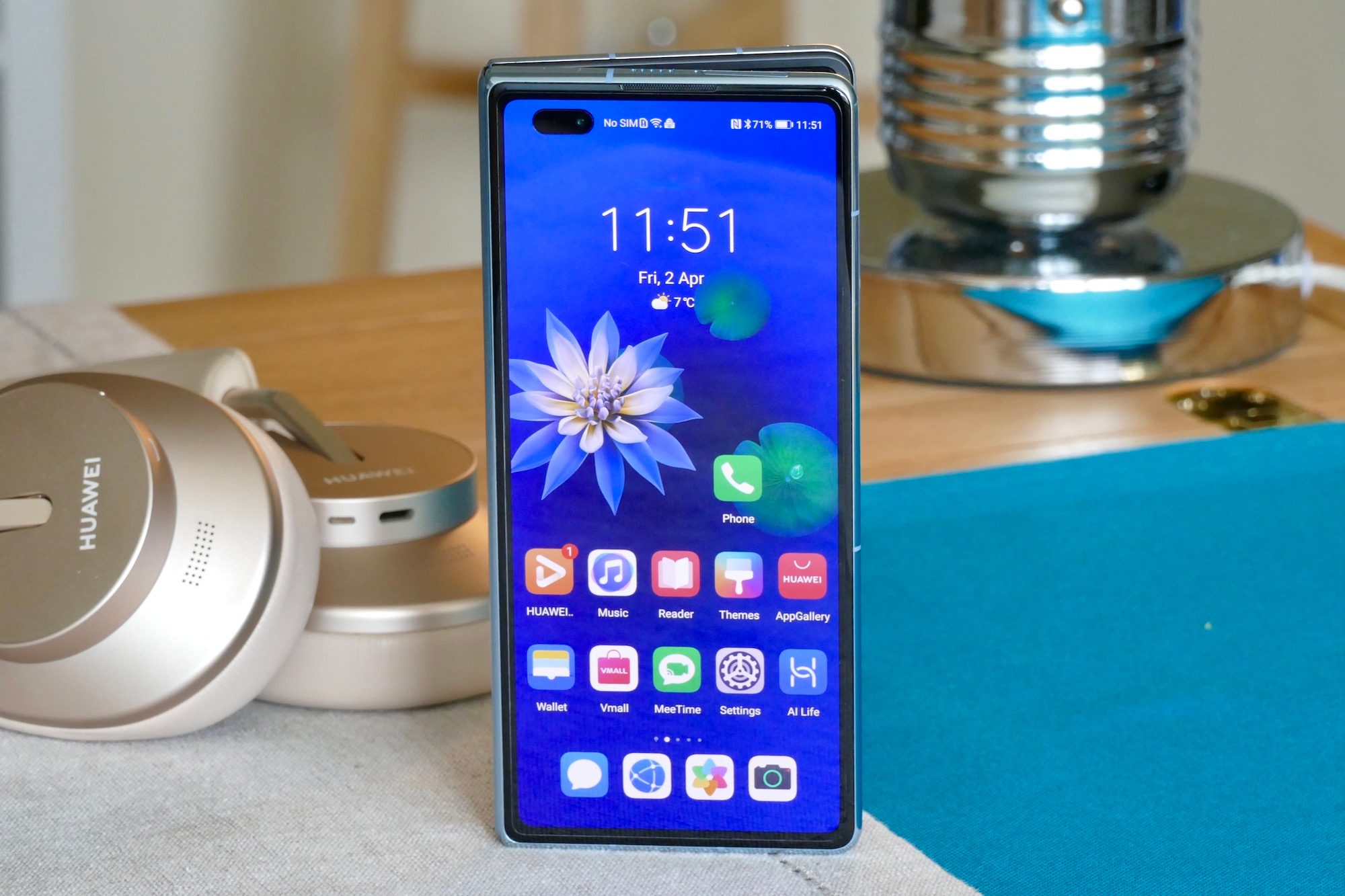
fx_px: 6537
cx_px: 672
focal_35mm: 175
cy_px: 448
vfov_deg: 7.8
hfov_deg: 11.7
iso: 1000
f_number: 6.3
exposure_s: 1/100
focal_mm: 63.88
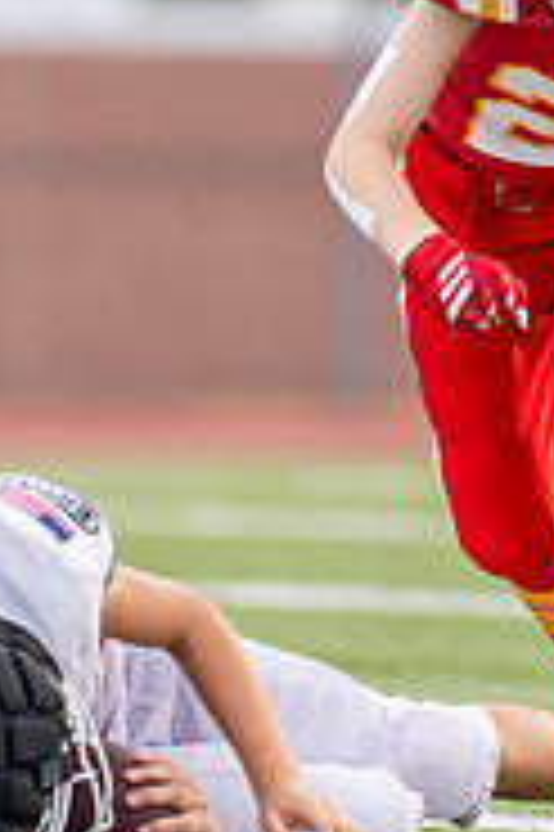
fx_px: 22107
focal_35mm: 956
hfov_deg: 1.4
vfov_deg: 2.2
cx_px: 508
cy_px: 198
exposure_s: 1/2500
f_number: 2.8
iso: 400
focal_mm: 200
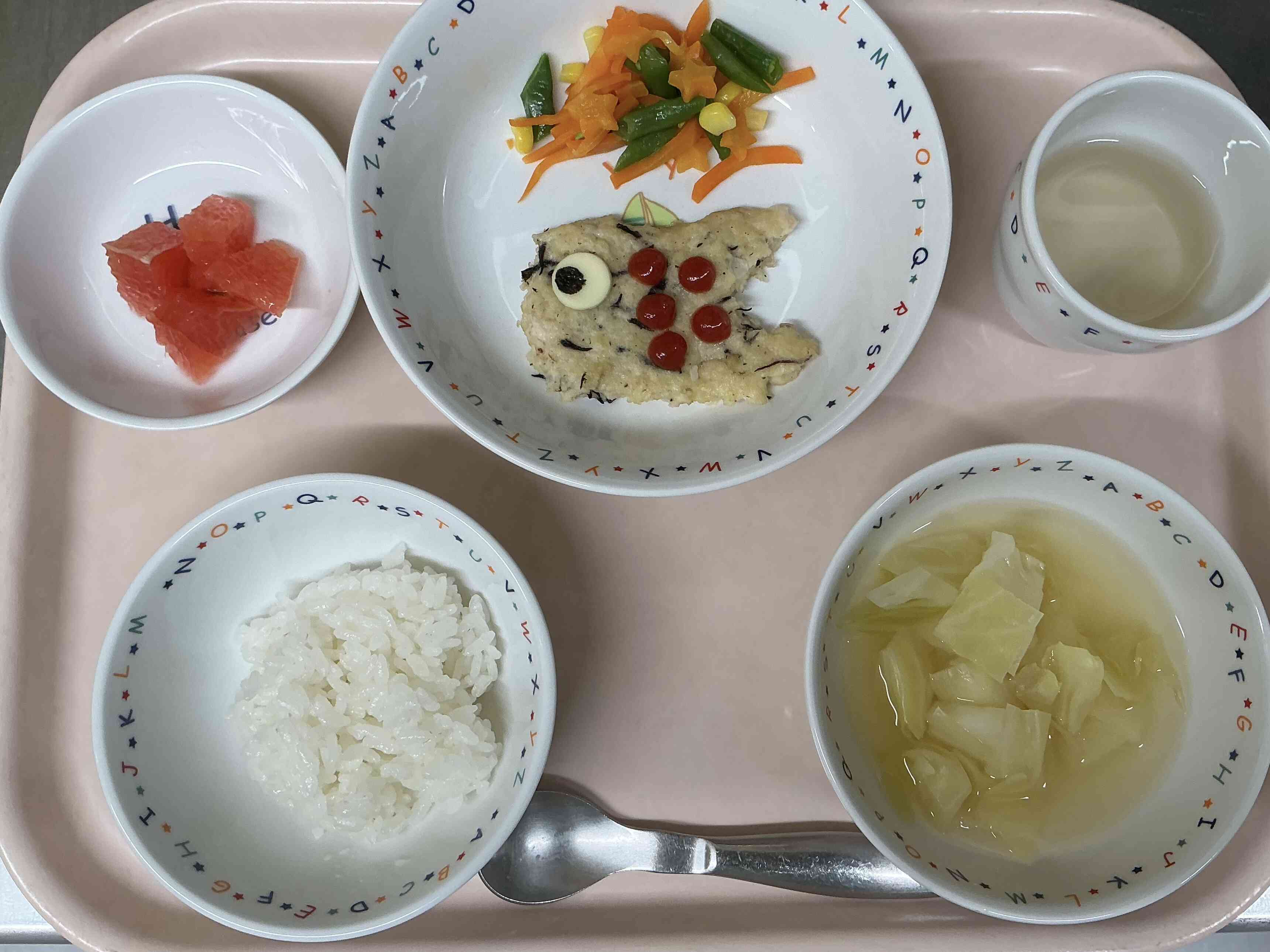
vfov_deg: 48.2
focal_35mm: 29
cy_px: 476
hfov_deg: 61.7
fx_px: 1064
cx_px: 635
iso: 40
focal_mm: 3
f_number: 1.8
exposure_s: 1/60
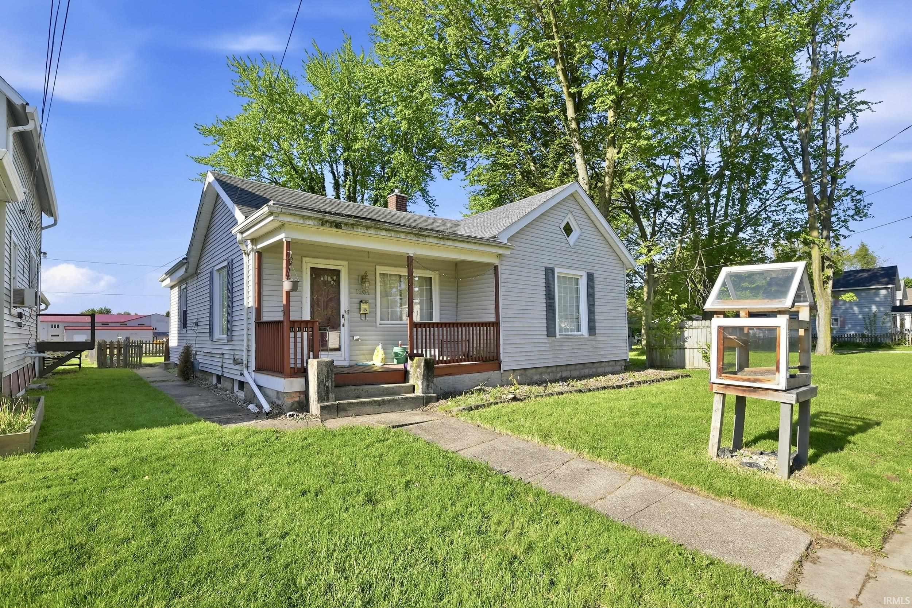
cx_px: 456
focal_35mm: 17
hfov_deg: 93.3
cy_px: 304
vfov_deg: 70.4
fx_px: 431
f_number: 4
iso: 100
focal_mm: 11.5
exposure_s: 1/640
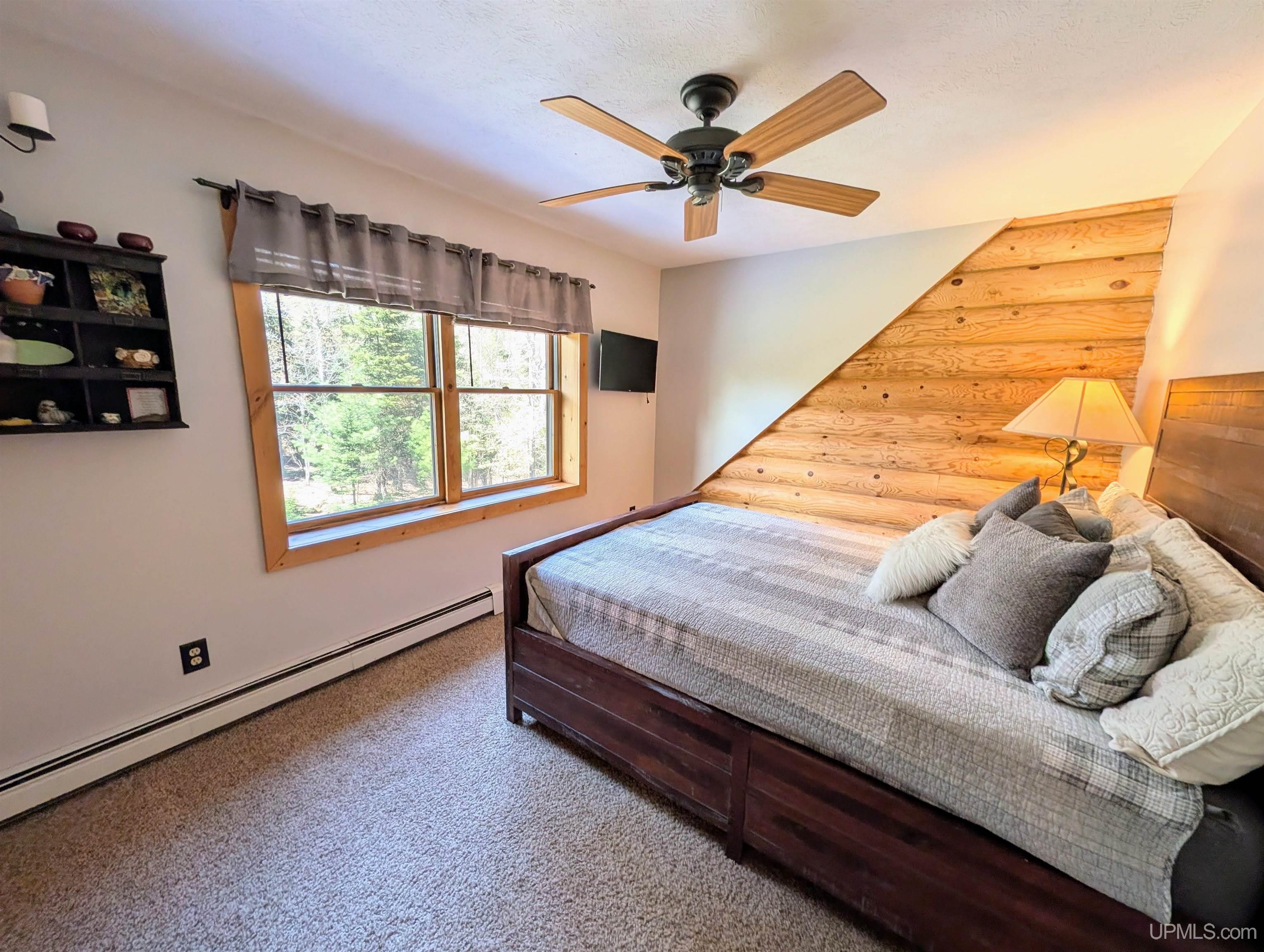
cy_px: 476
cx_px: 632
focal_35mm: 12
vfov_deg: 94.6
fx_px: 439
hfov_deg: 110.5
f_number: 1.7
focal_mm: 2.02
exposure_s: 1/45.1
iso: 46
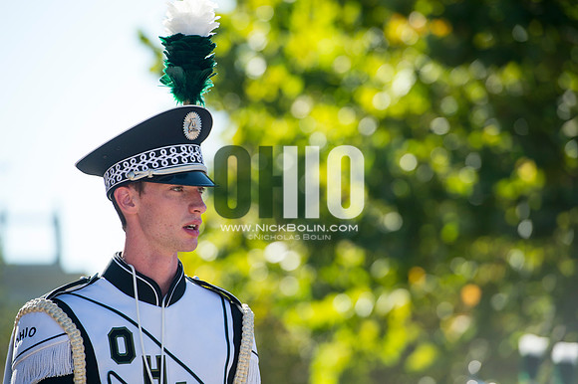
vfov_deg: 6.9
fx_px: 3209
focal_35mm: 200
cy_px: 192
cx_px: 289
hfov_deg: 10.3
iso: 200
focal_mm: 200
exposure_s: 1/1000
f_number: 4.5
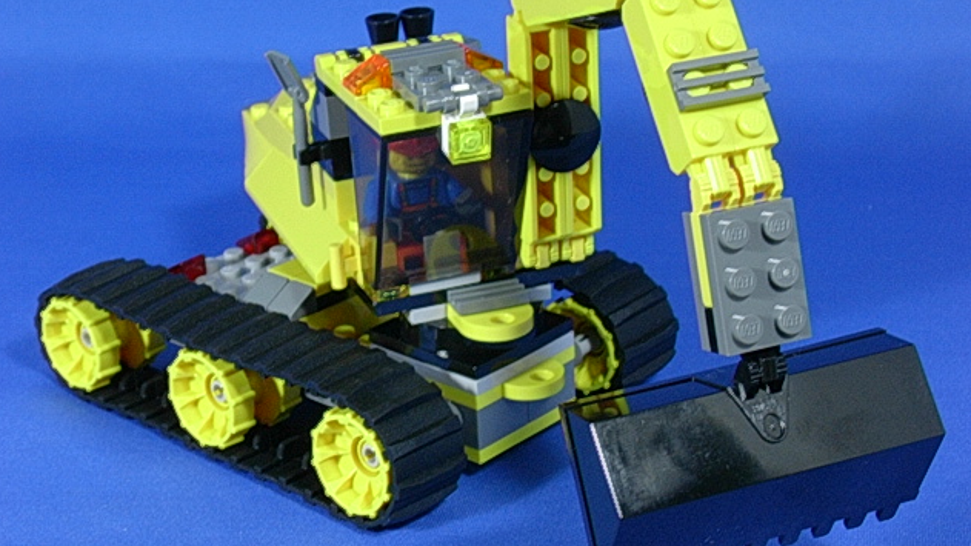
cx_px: 488
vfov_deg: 16.3
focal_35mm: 74
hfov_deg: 28.6
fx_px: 1905
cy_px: 269
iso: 70
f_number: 3.6
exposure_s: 1/7.7
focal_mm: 10.2
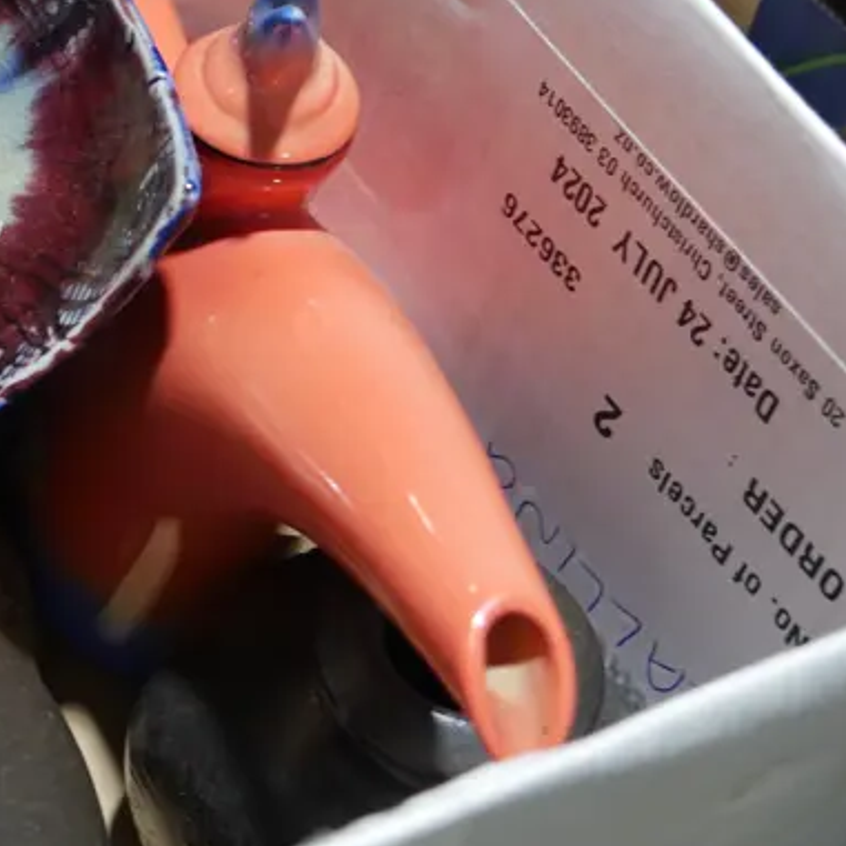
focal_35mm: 95
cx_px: -242
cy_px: 185
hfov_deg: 17.2
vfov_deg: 18.2
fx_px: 2627
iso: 320
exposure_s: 1/60
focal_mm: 20
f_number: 4.4
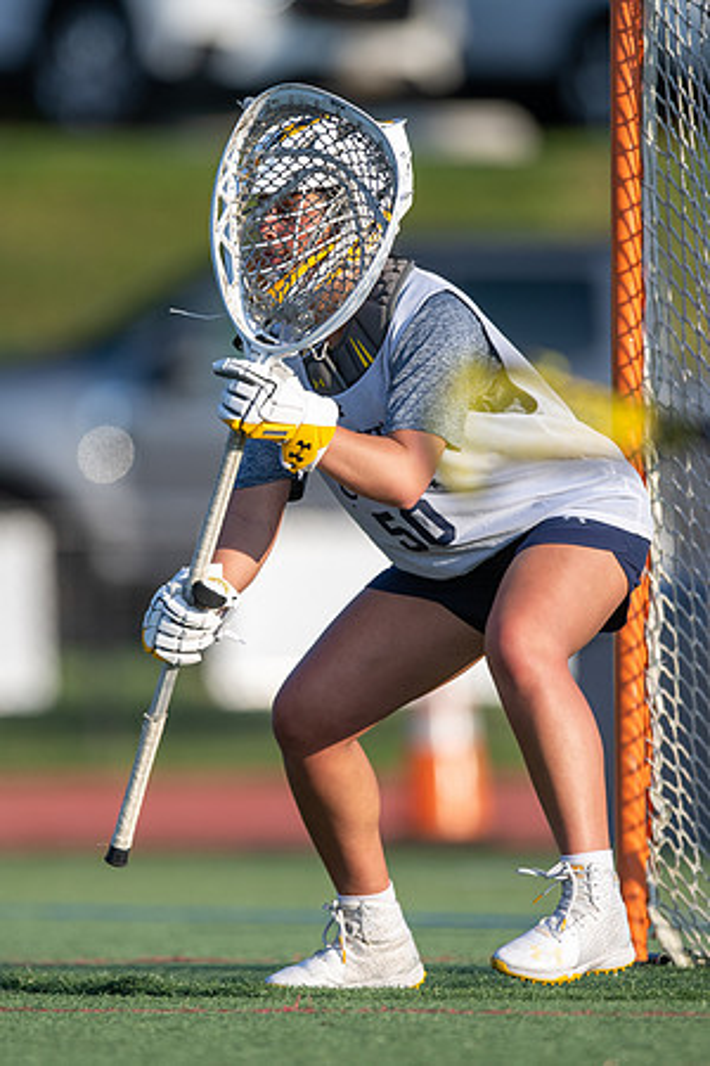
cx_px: 287
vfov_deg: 2.8
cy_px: 562
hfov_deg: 1.9
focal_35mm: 726
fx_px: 21488
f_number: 2.8
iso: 110
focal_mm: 400
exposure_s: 1/2000
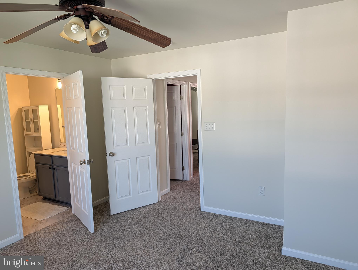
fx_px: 249
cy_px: 135
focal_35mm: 24
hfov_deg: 71.5
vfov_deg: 56.9
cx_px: 179
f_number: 1.68
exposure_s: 1/86.1
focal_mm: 6.9
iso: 89
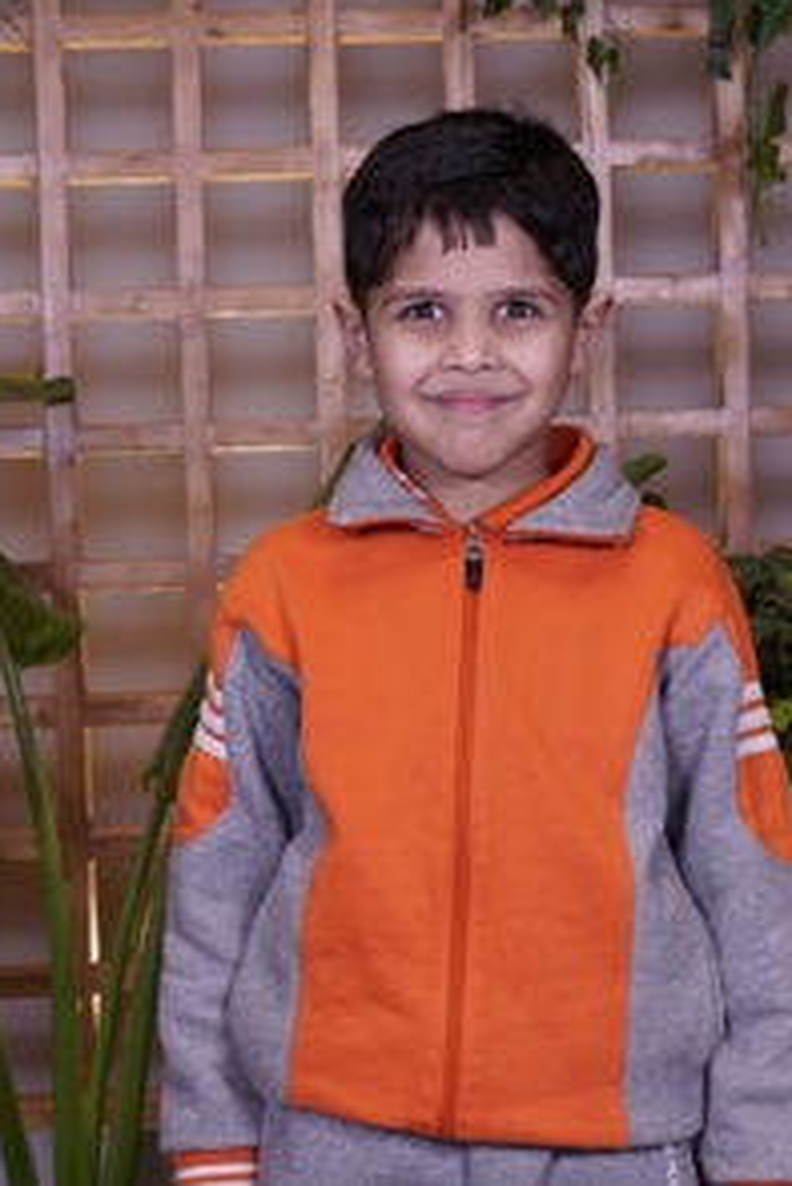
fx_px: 2999
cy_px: 589
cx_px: 442
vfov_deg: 22.4
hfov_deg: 15.0
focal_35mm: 91
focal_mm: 40
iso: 320
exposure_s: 1/125
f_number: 4.5
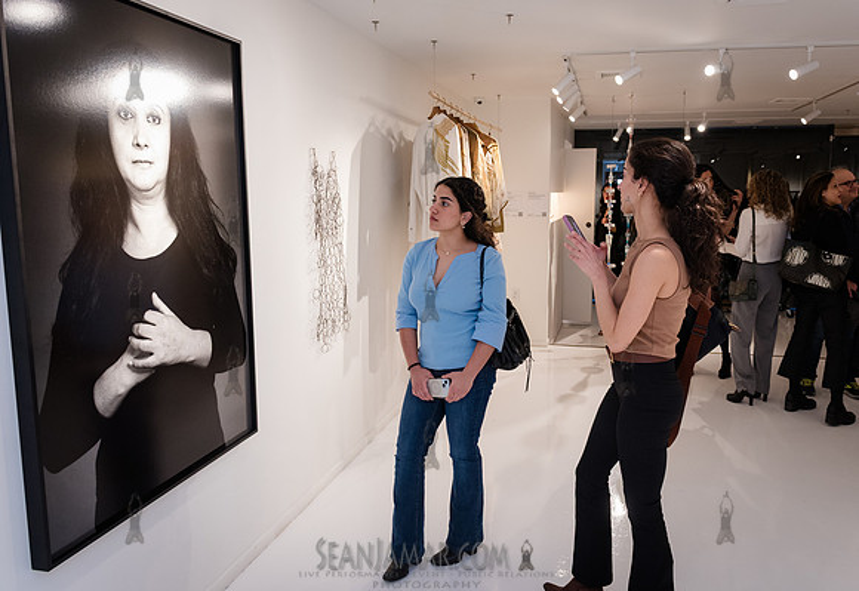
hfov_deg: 66.6
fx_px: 652
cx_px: 472
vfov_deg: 48.8
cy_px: 276
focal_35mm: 27
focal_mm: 24
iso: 1600
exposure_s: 1/200
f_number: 4
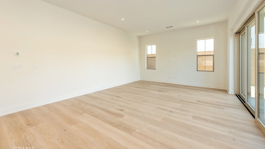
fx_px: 105
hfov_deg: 103.0
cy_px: 63
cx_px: 132
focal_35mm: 15
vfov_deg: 70.1
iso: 400
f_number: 5.6
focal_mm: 14
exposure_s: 1/125
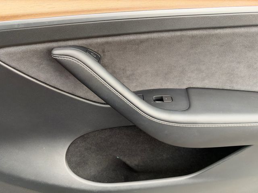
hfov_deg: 71.6
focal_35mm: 24
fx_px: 179
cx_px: 129
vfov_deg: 56.8
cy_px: 96
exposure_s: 1/121
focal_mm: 6.93
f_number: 1.8
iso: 250
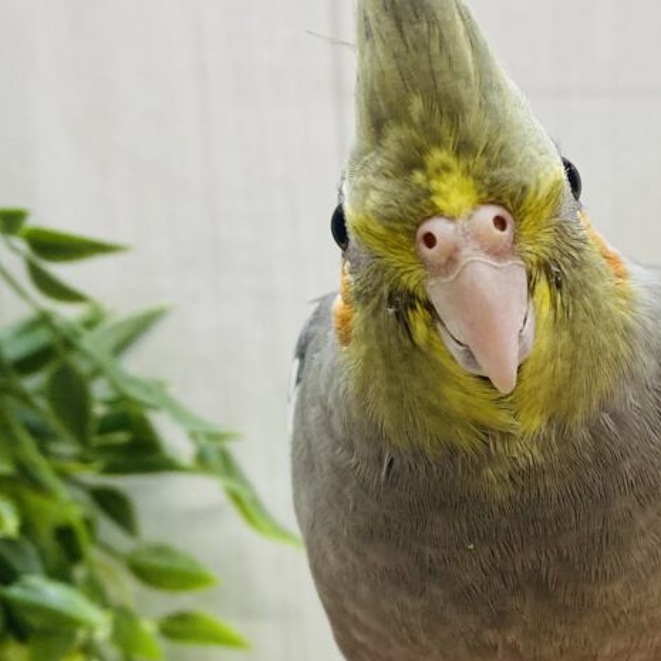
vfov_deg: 29.9
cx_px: 579
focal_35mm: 57
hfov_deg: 29.0
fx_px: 1231
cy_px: 412
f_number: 1.8
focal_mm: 4.25
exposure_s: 1/100
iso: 125
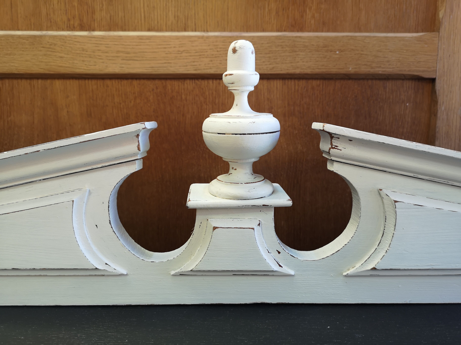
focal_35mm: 27
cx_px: 230
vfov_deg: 51.4
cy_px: 172
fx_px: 360
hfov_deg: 65.3
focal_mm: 3.95
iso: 80
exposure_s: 1/50
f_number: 1.8
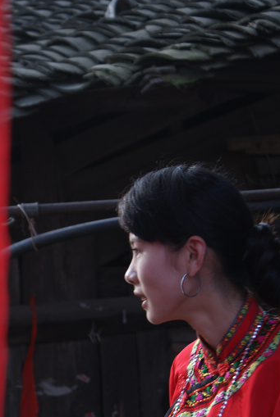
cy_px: 324
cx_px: 180
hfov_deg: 8.3
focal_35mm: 165
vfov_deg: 12.4
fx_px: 1918
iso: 100
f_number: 5.6
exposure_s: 1/60
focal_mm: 70
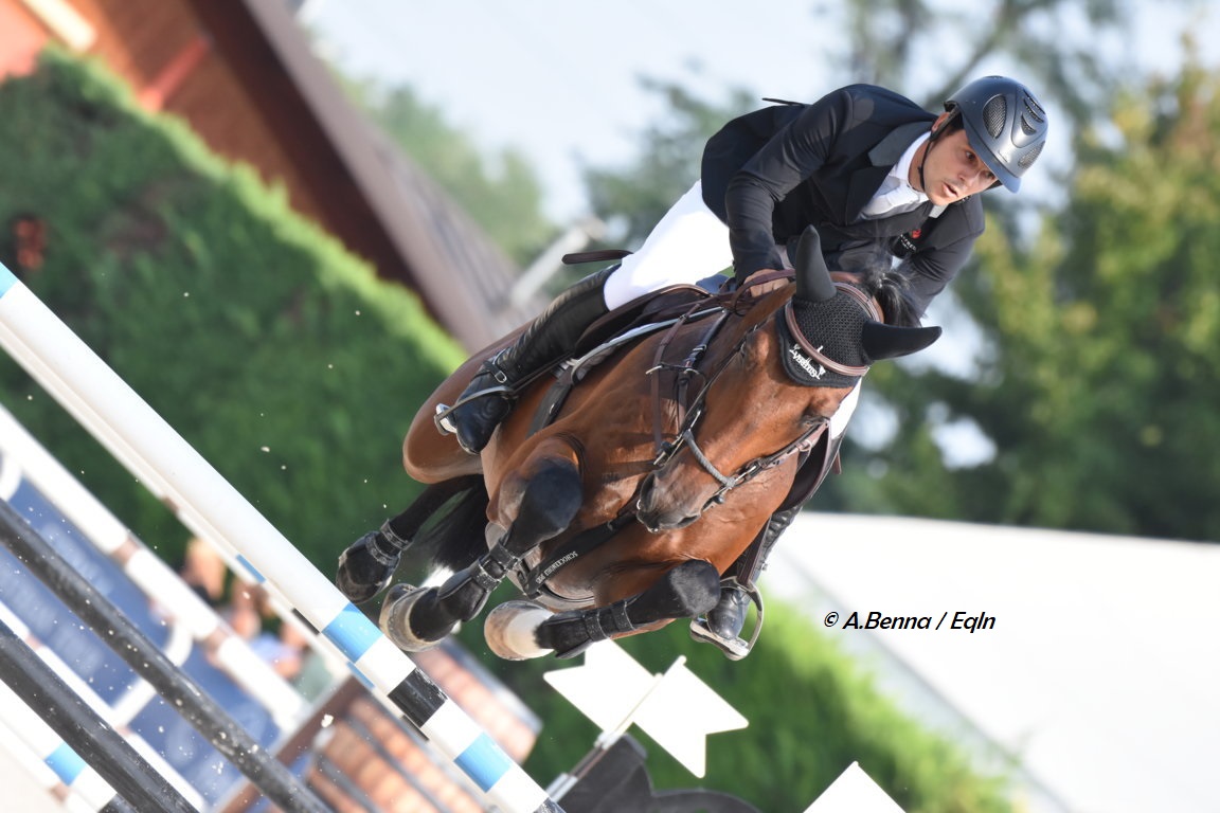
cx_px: 610
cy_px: 406
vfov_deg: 2.5
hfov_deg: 3.8
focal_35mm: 540
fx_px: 18299
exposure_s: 1/1250
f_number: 5.6
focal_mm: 360
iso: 800
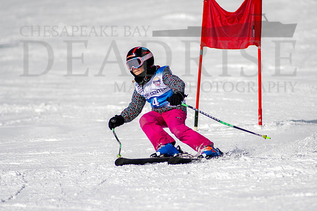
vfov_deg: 2.4
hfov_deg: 3.6
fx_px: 5048
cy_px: 126
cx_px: 178
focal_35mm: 573
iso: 100
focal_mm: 300
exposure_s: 1/6400
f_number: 2.8
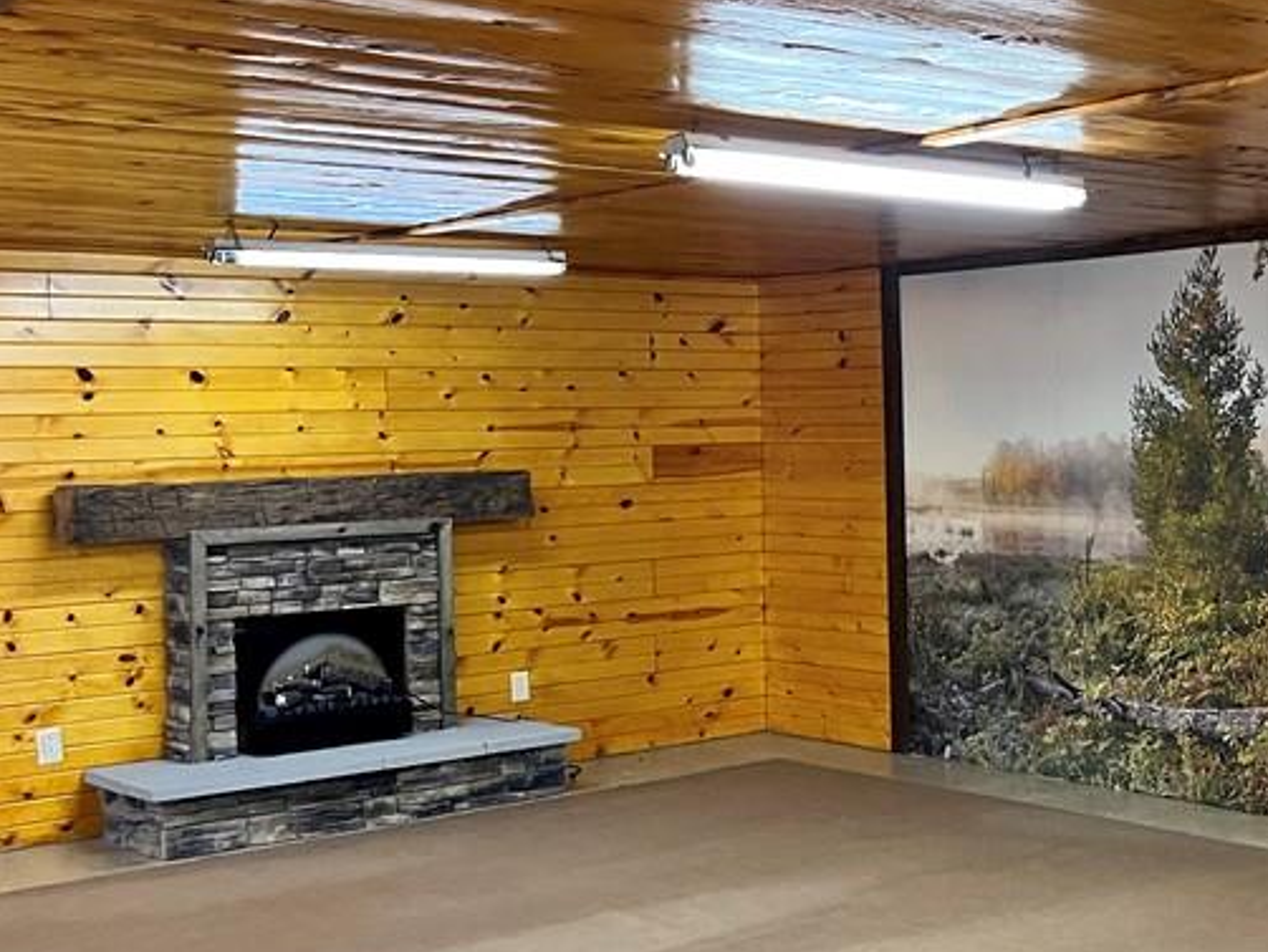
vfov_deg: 27.5
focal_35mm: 53
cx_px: 1003
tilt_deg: -2.9
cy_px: 492
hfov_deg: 35.1
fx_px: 1942
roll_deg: +1.2
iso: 400
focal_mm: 5.7
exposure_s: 1/60
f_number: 1.5
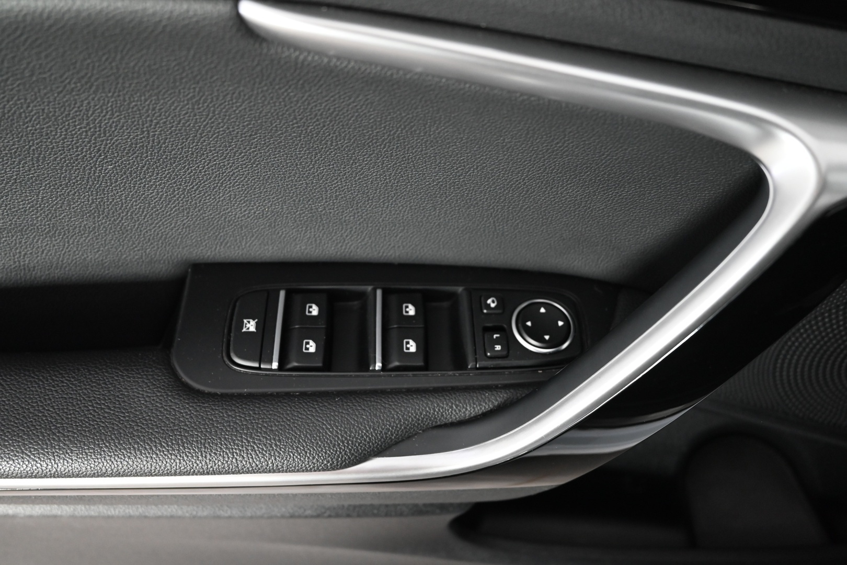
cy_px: 282
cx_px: 424
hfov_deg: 66.4
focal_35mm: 28
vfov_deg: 47.2
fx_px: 647
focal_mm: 27.5
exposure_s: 1/100
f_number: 4.5
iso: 3200
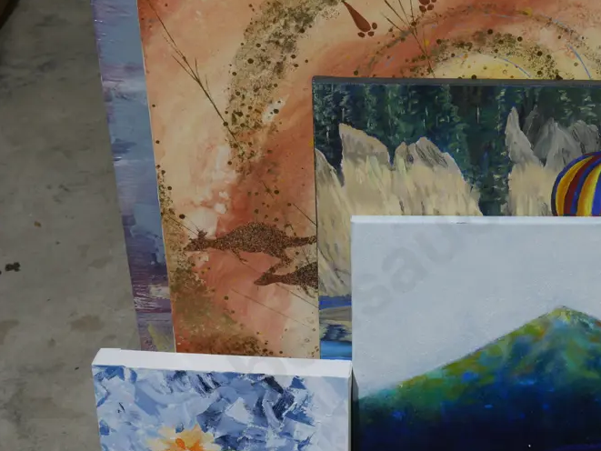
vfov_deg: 23.7
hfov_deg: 30.7
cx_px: 446
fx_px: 1077
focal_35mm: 62
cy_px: 236
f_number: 4.5
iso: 200
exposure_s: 1/60
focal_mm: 20
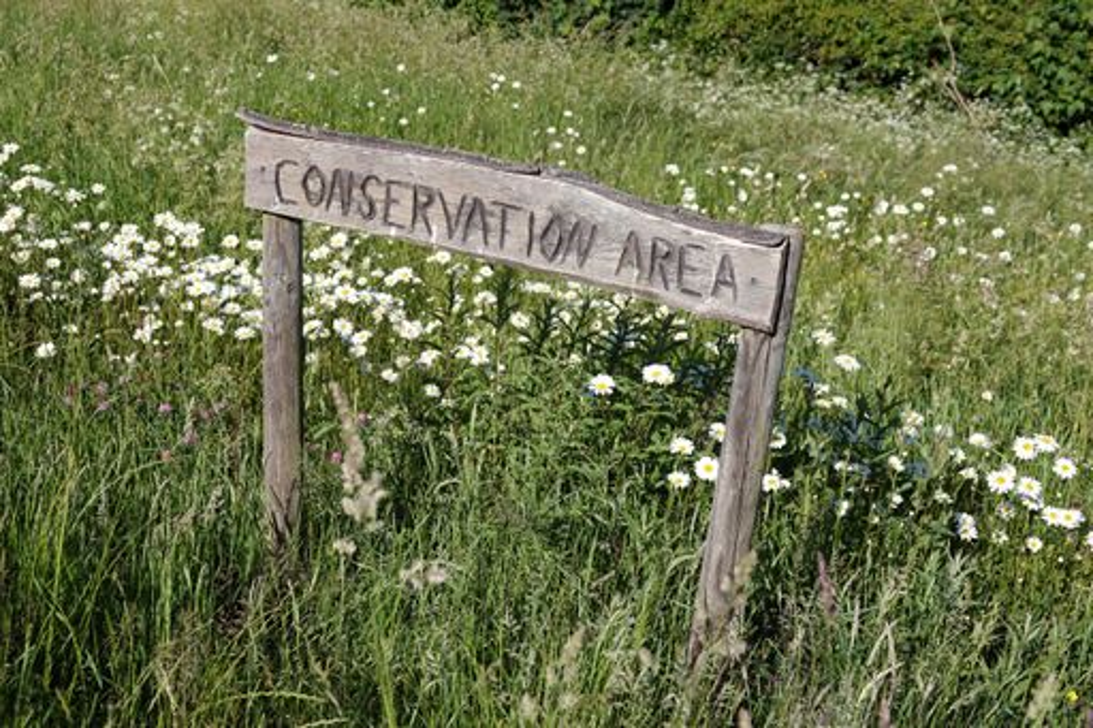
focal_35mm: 58
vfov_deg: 23.4
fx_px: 1760
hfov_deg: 34.5
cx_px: 546
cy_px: 364
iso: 100
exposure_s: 1/1000
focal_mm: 21.3
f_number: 3.5
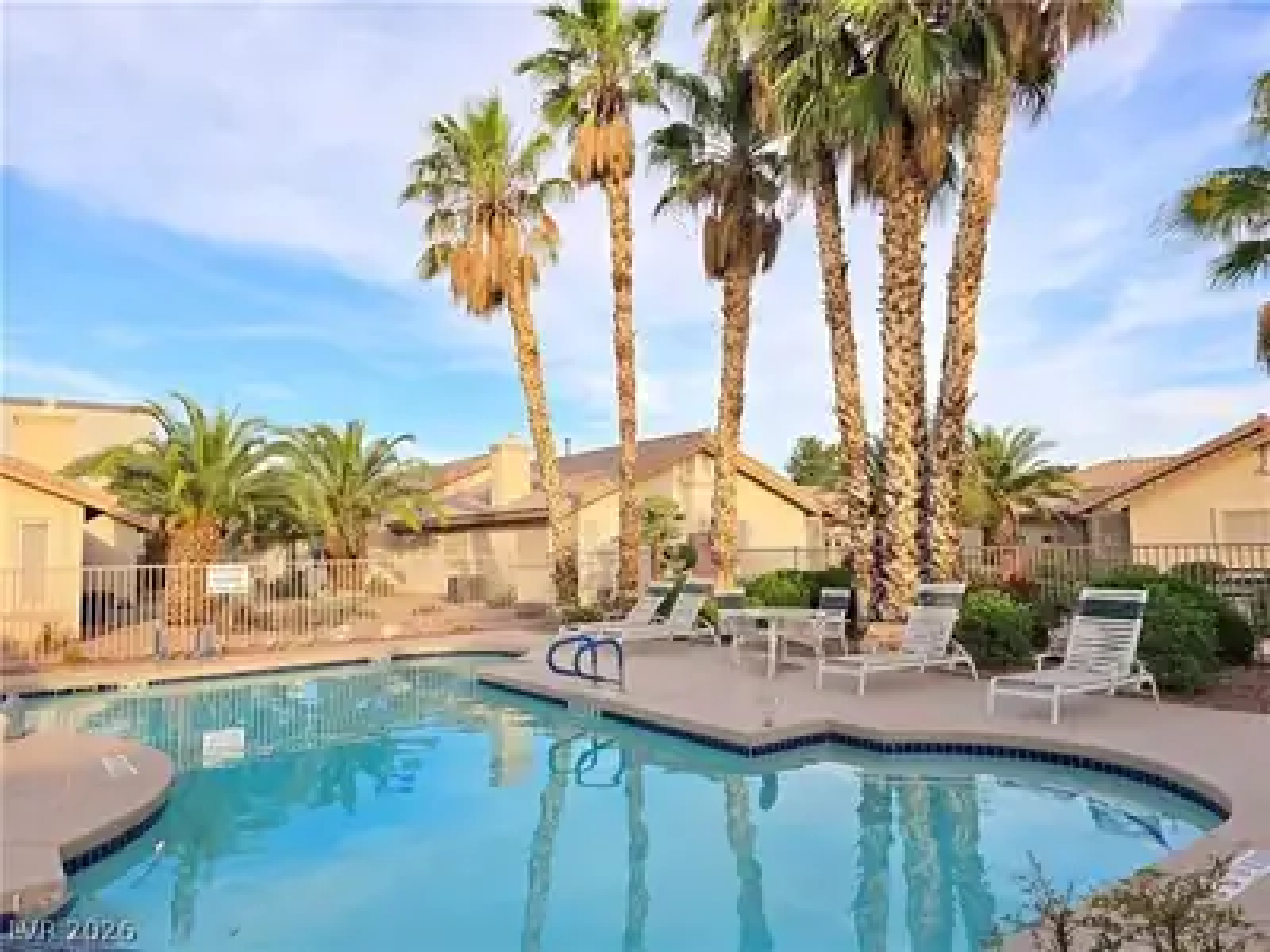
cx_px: 635
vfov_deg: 58.9
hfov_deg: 73.9
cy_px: 476
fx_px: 844
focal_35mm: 23
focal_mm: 6.3
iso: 12
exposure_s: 1/262
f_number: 1.7
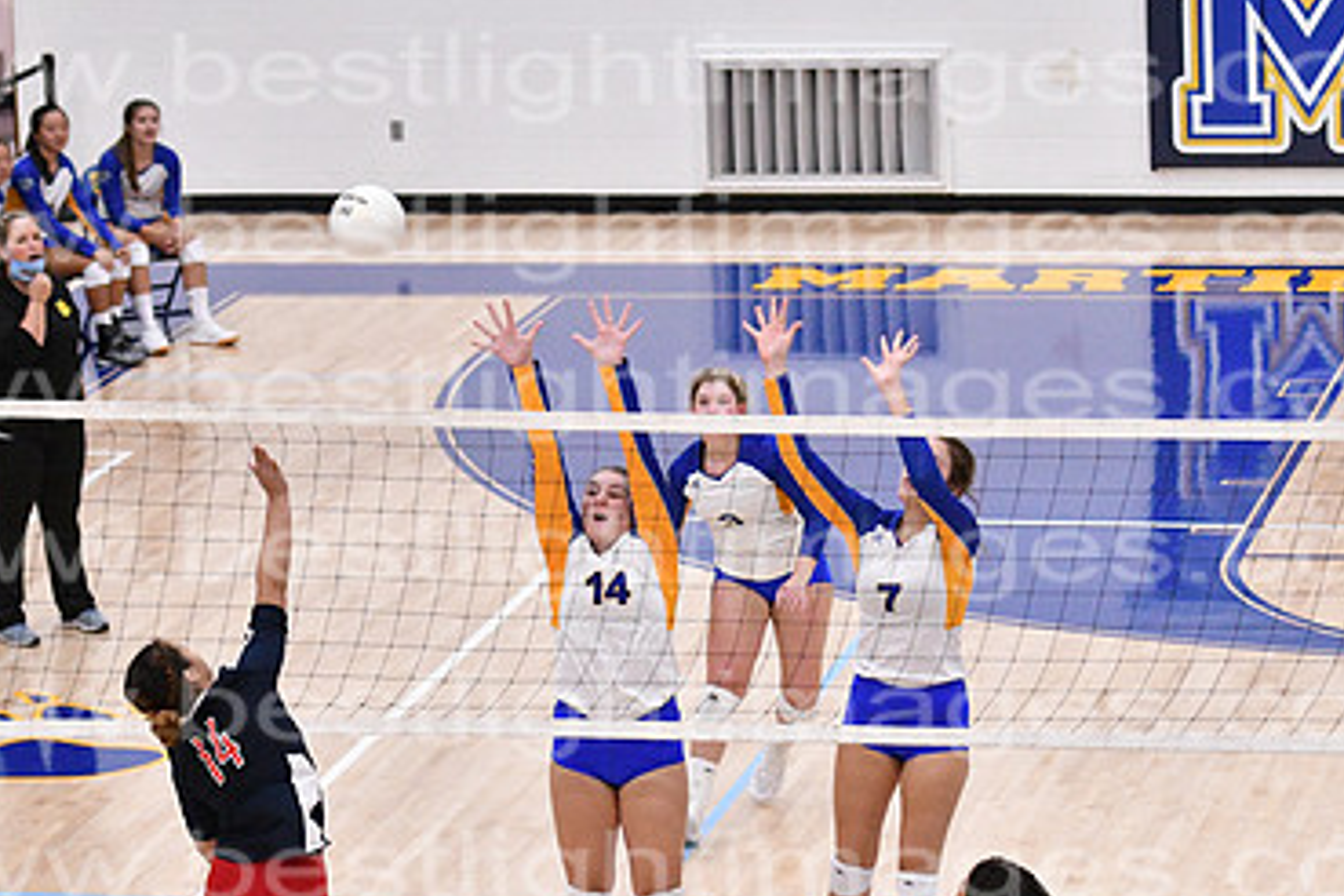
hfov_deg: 12.5
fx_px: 6160
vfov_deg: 8.3
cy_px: 636
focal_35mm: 165
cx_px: 663
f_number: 3.2
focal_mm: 70
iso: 6400
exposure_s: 1/1000
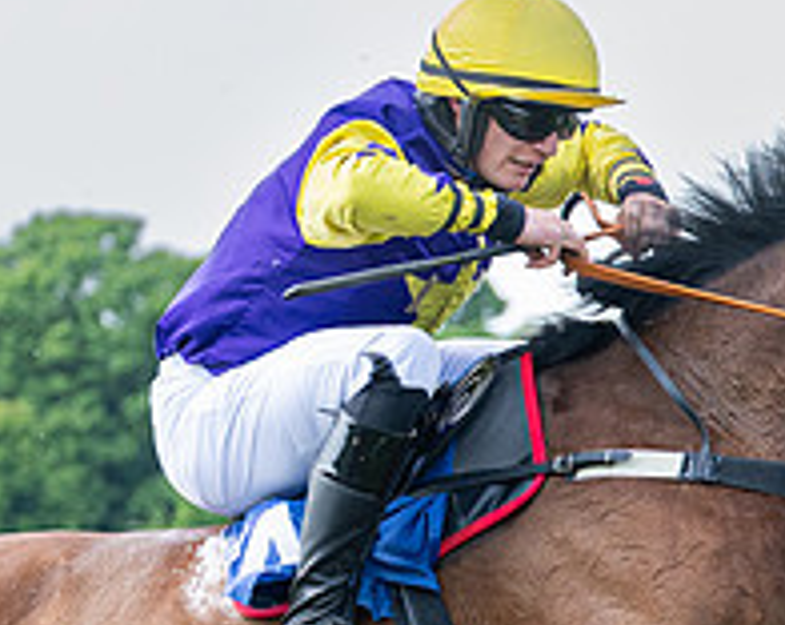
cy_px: 818
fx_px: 7953
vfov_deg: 4.5
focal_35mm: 343
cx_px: 652
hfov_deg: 5.6
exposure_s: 1/2000
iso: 400
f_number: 2.8
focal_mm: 70
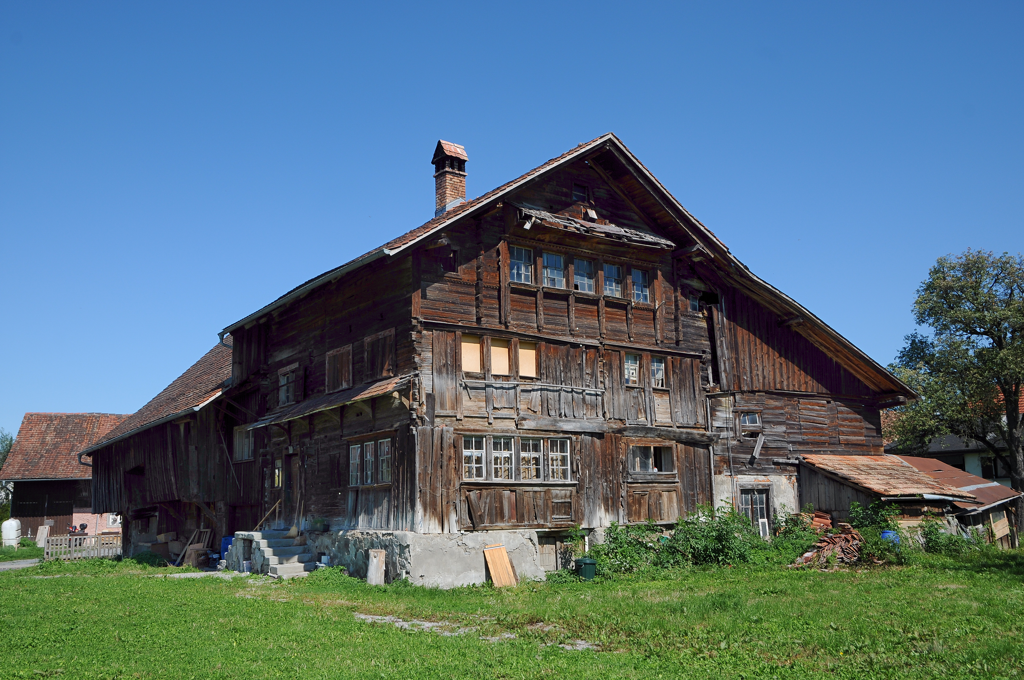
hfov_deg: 57.3
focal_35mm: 33
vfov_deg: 39.9
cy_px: 340
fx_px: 938
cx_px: 512
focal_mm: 22
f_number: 8
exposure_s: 1/250
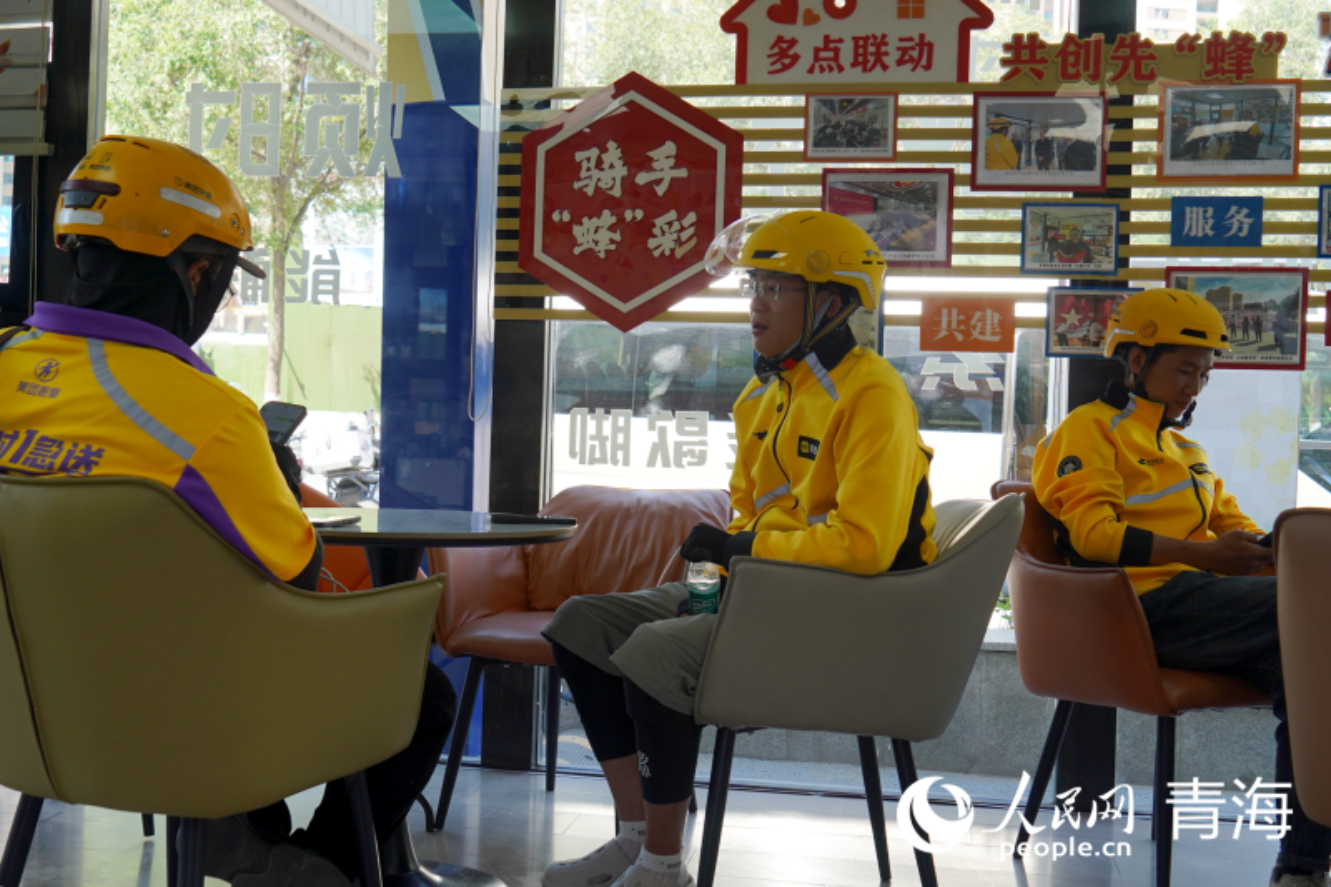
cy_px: 444
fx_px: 1331
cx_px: 666
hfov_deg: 53.1
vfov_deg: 36.9
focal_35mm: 36
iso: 100
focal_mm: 24
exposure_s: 1/80
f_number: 4.5
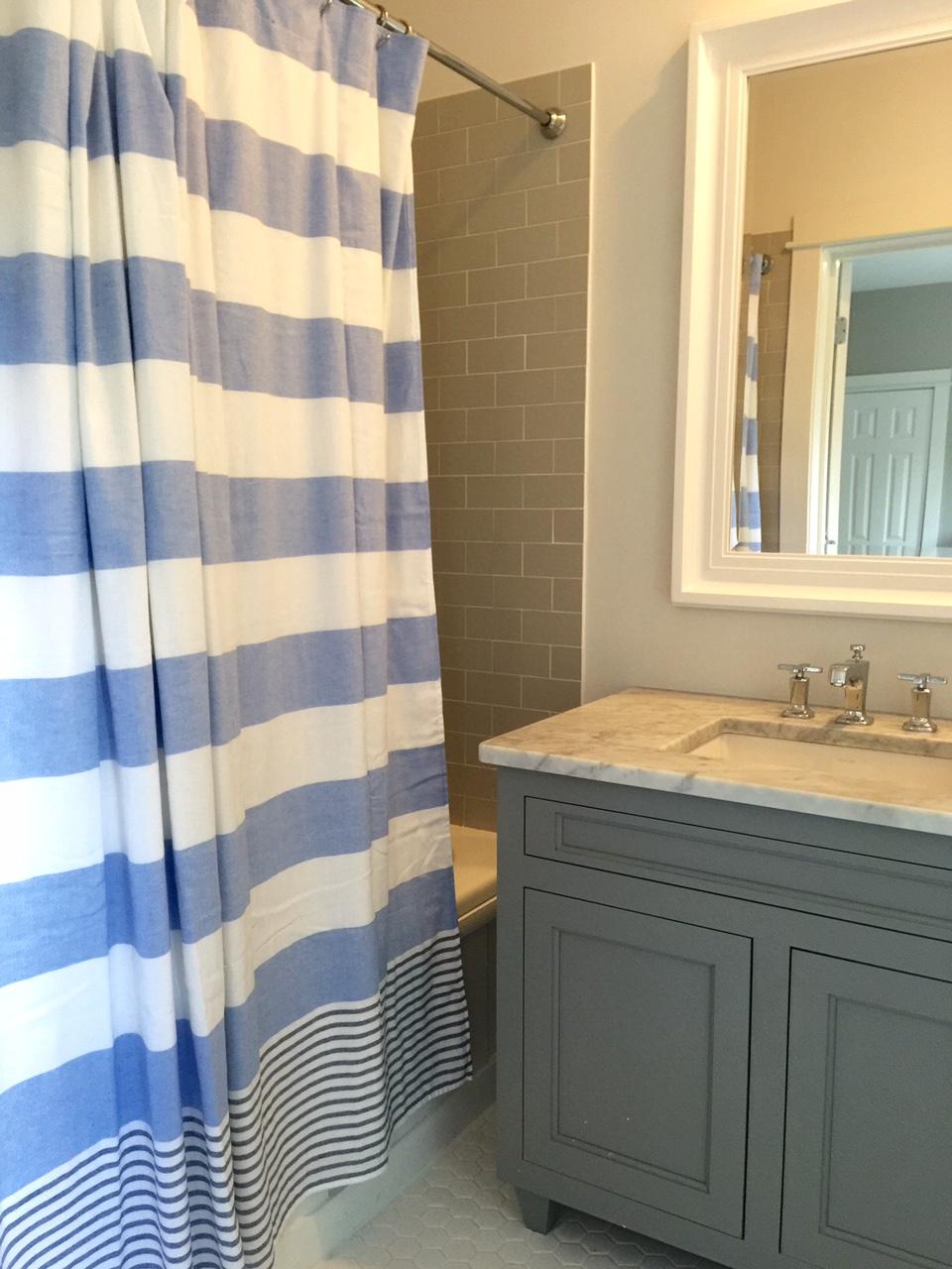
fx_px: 1063
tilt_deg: -6.3
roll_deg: -0.3
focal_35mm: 29
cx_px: 476
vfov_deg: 61.7
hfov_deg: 48.2
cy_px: 634
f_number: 2.2
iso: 100
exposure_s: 1/10
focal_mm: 4.15
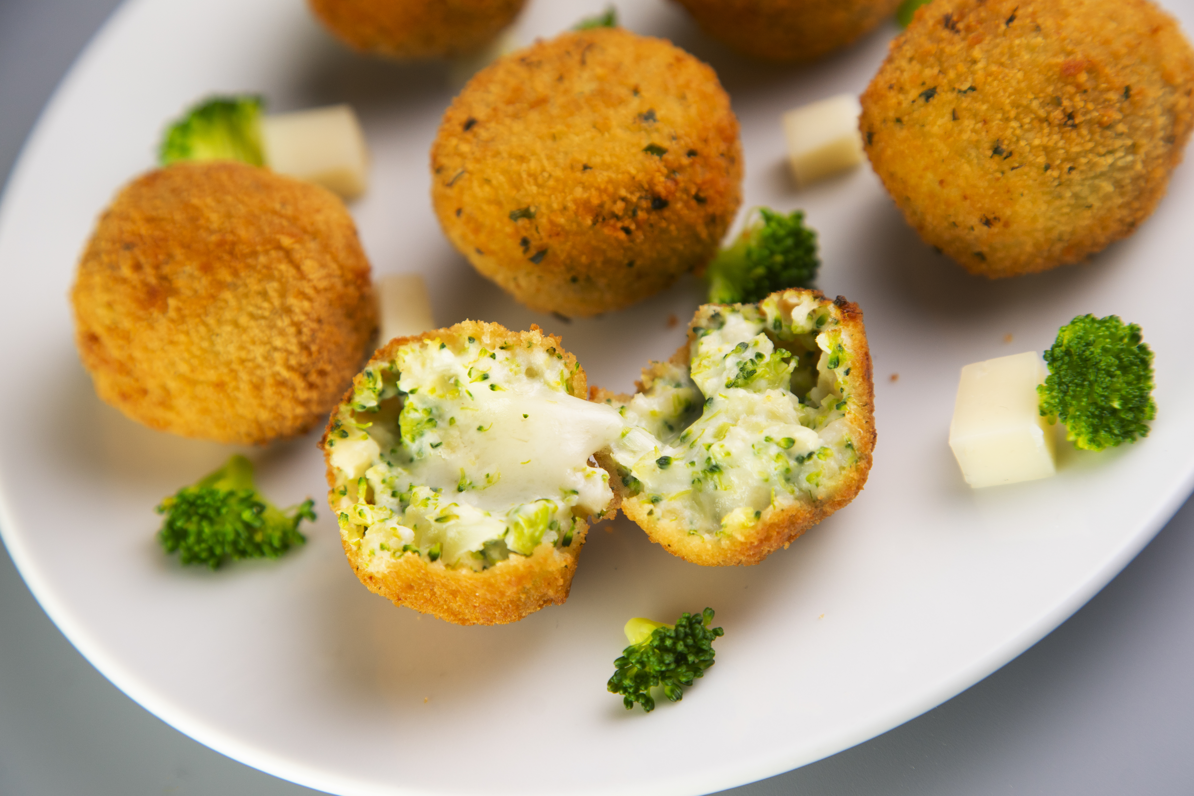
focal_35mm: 95
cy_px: 398
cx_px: 597
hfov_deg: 21.5
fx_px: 3151
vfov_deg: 14.4
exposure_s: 1/30
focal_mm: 95
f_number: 5.6
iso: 320
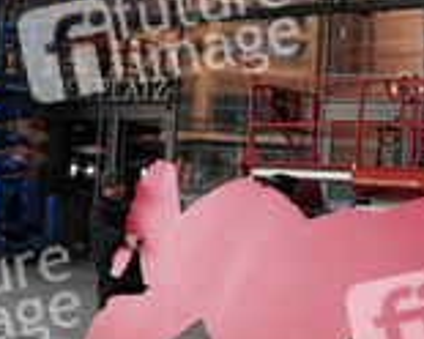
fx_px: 941
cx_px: 238
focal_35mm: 75
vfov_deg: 20.4
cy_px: 175
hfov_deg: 25.4
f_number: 5.6
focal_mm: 31
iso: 640
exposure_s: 1/125
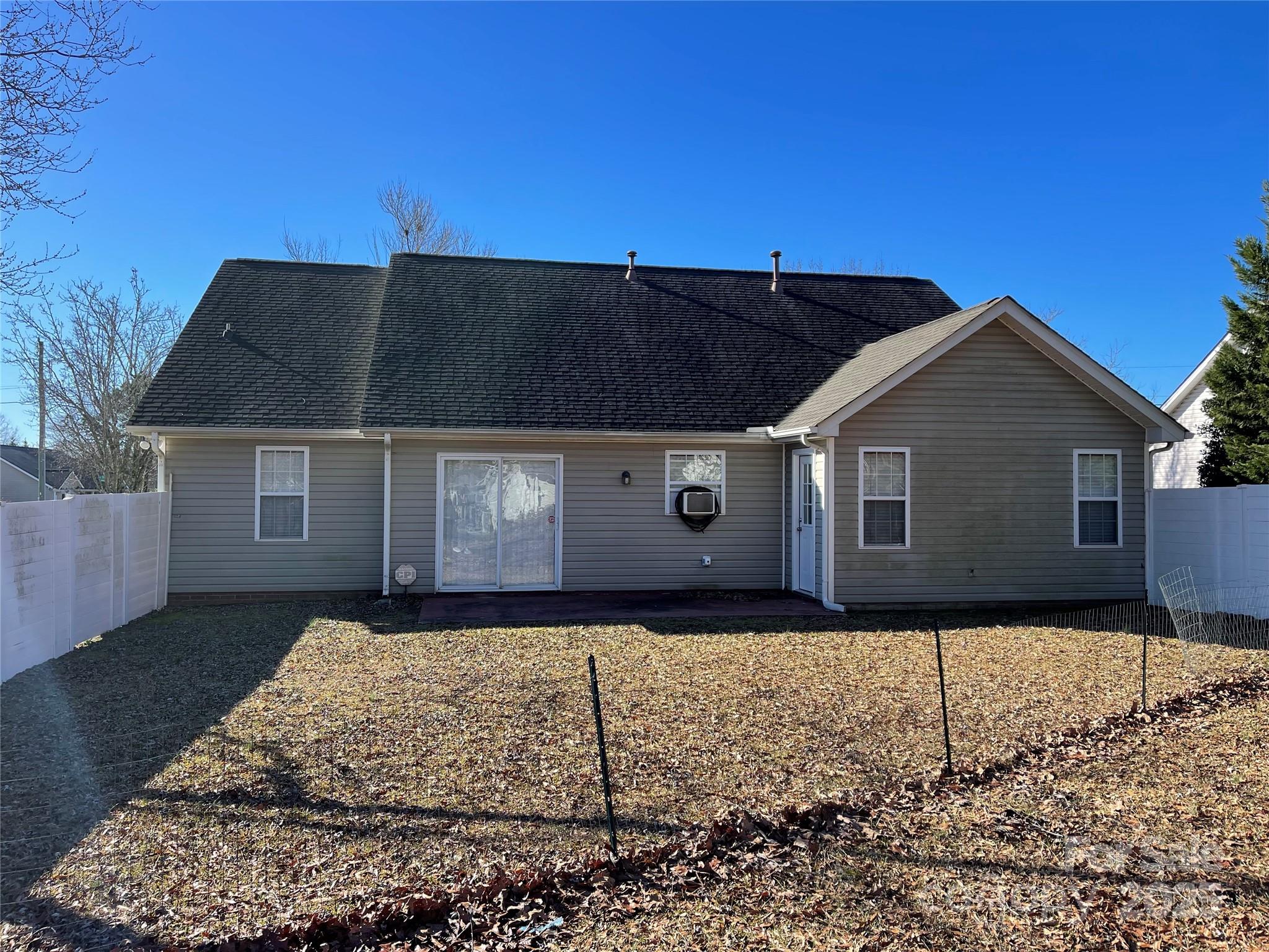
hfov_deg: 69.4
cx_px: 634
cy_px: 476
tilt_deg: +1.3
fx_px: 916
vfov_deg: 54.9
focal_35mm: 25
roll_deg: -0.1
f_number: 1.6
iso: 32
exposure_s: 1/1618
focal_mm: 5.1
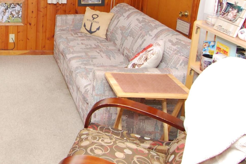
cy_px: 19
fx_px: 328
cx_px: 3
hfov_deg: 37.0
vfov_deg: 27.2
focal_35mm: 48
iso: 200
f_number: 4
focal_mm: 10
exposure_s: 1/60
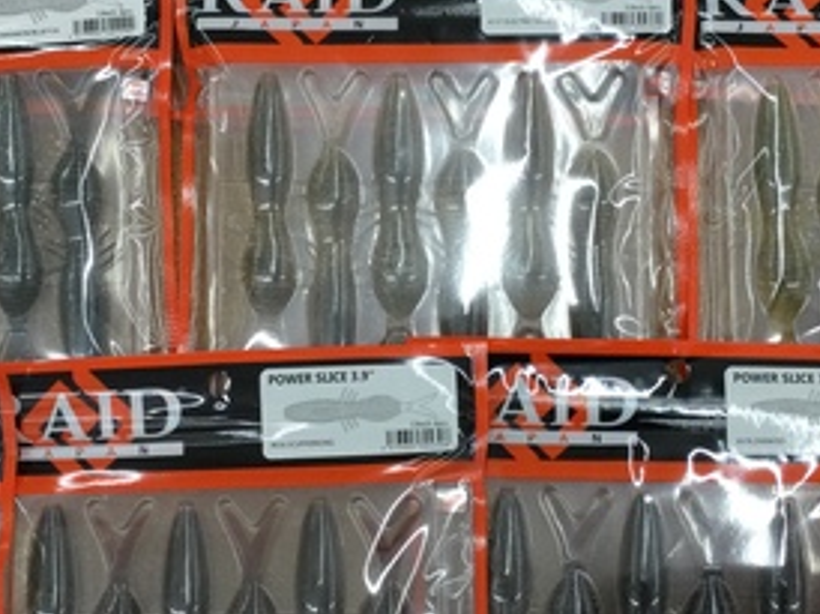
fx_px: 1609
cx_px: 446
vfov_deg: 21.6
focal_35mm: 68
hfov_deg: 28.6
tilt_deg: -79.2
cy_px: 288
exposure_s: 1/30
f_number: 2.4
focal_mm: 3.3
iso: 25
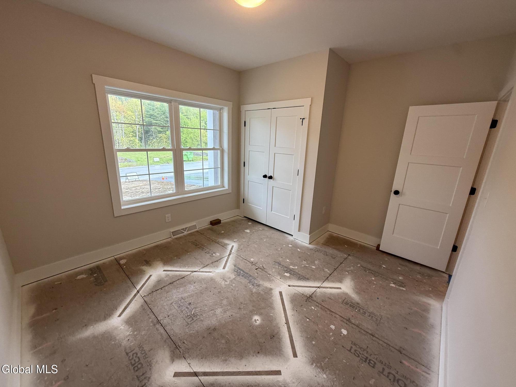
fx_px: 209
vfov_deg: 85.7
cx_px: 258
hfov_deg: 102.1
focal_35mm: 14
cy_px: 194
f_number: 2.2
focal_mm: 2.22
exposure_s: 1/120
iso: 125
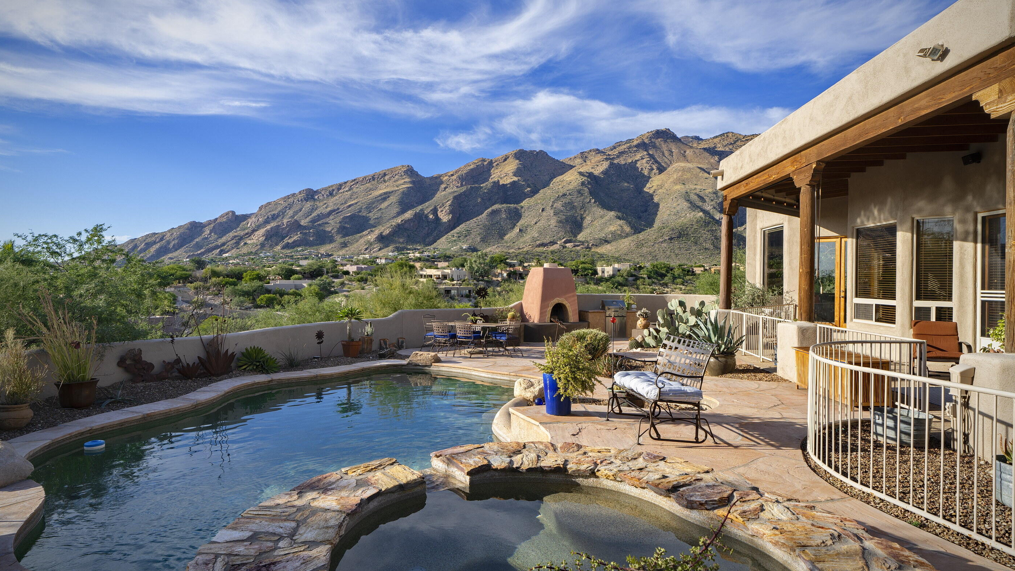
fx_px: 538
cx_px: 509
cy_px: 285
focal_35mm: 20
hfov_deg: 86.6
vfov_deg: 55.9
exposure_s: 1/60
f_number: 11
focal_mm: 19
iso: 100
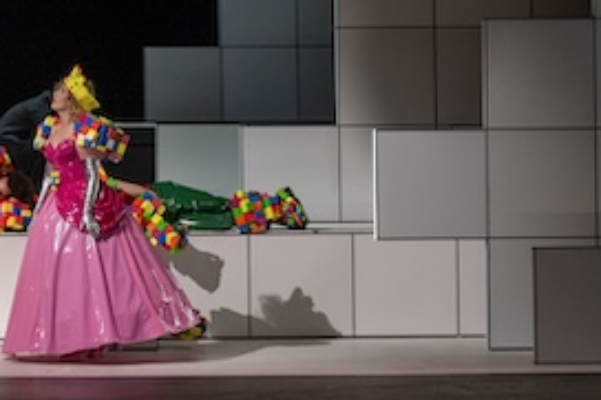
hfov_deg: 10.4
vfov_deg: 7.1
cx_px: -172
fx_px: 3220
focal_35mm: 193
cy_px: -35
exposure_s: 1/500
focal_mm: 70
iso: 800
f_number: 4
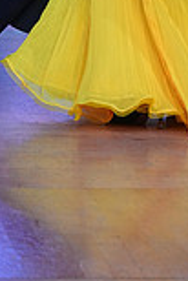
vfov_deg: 5.8
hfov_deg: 3.9
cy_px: -155
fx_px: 2743
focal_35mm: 351
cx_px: 158
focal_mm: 93
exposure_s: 1/400
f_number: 4
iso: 2500
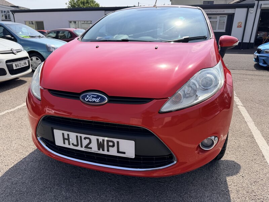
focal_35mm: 24
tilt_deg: -19.9
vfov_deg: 56.8
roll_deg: -1.5
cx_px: 134
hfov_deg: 71.6
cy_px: 101
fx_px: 187
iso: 80
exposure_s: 1/4167
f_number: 1.78
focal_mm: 6.76
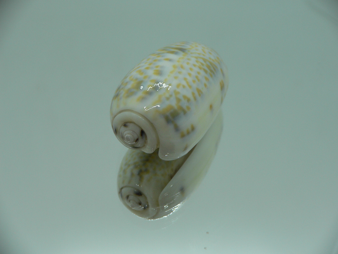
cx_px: 169
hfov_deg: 52.6
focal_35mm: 35
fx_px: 342
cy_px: 127
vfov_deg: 40.7
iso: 80
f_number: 2.8
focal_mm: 4.6
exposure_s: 1/60
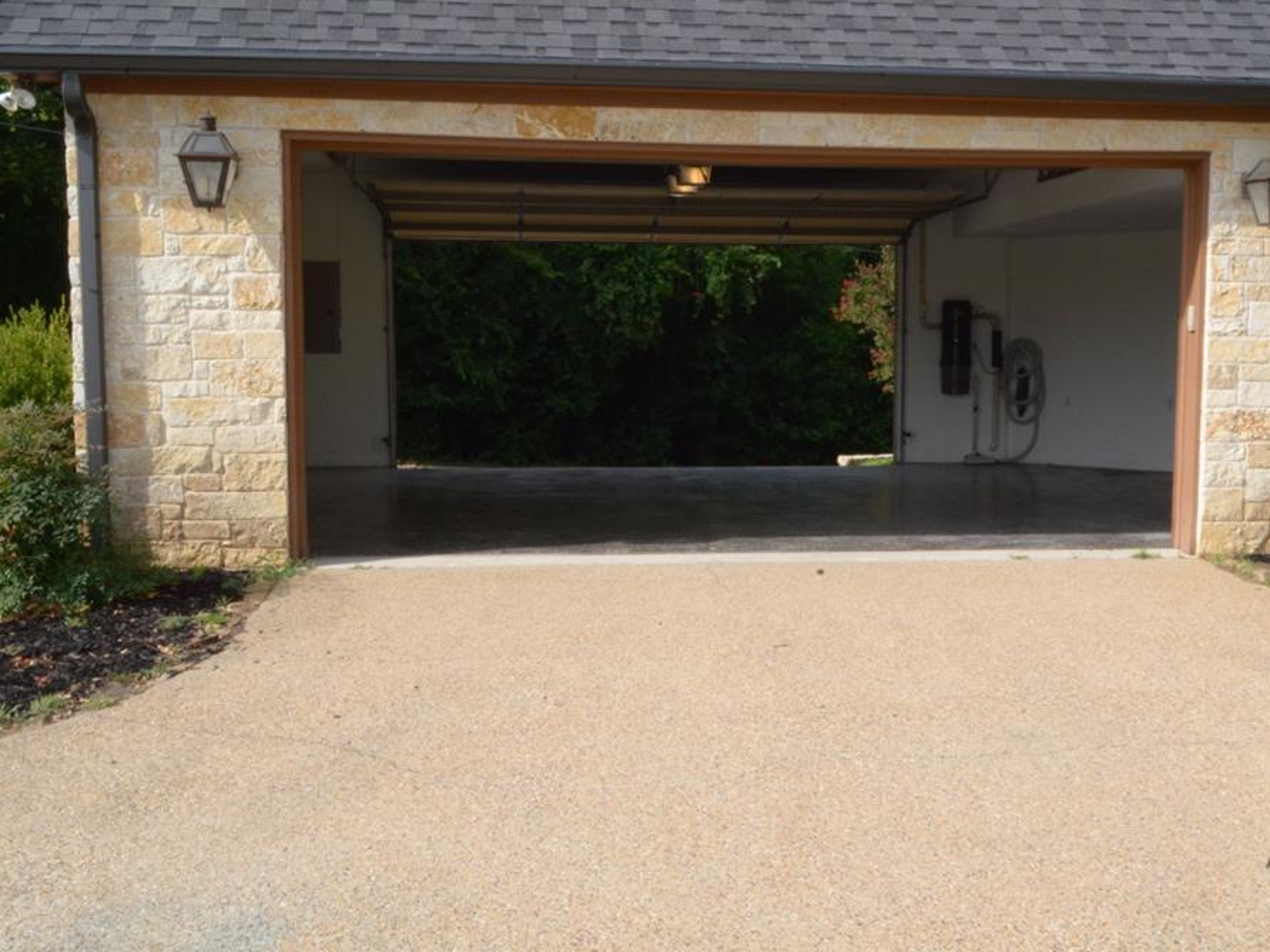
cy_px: 477
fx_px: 1577
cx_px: 707
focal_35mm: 43
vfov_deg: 33.6
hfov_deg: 43.8
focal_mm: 26
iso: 1600
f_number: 25
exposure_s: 1/160
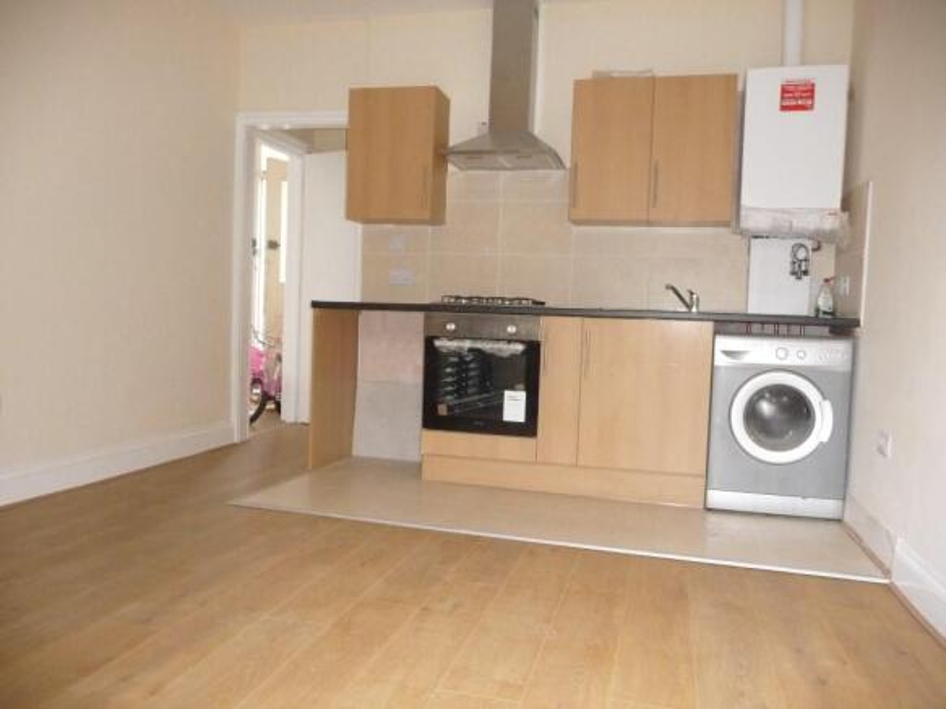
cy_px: 354
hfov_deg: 63.5
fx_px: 765
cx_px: 473
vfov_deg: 49.7
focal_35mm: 28
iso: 400
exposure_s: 1/30
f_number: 3.3
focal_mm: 4.7
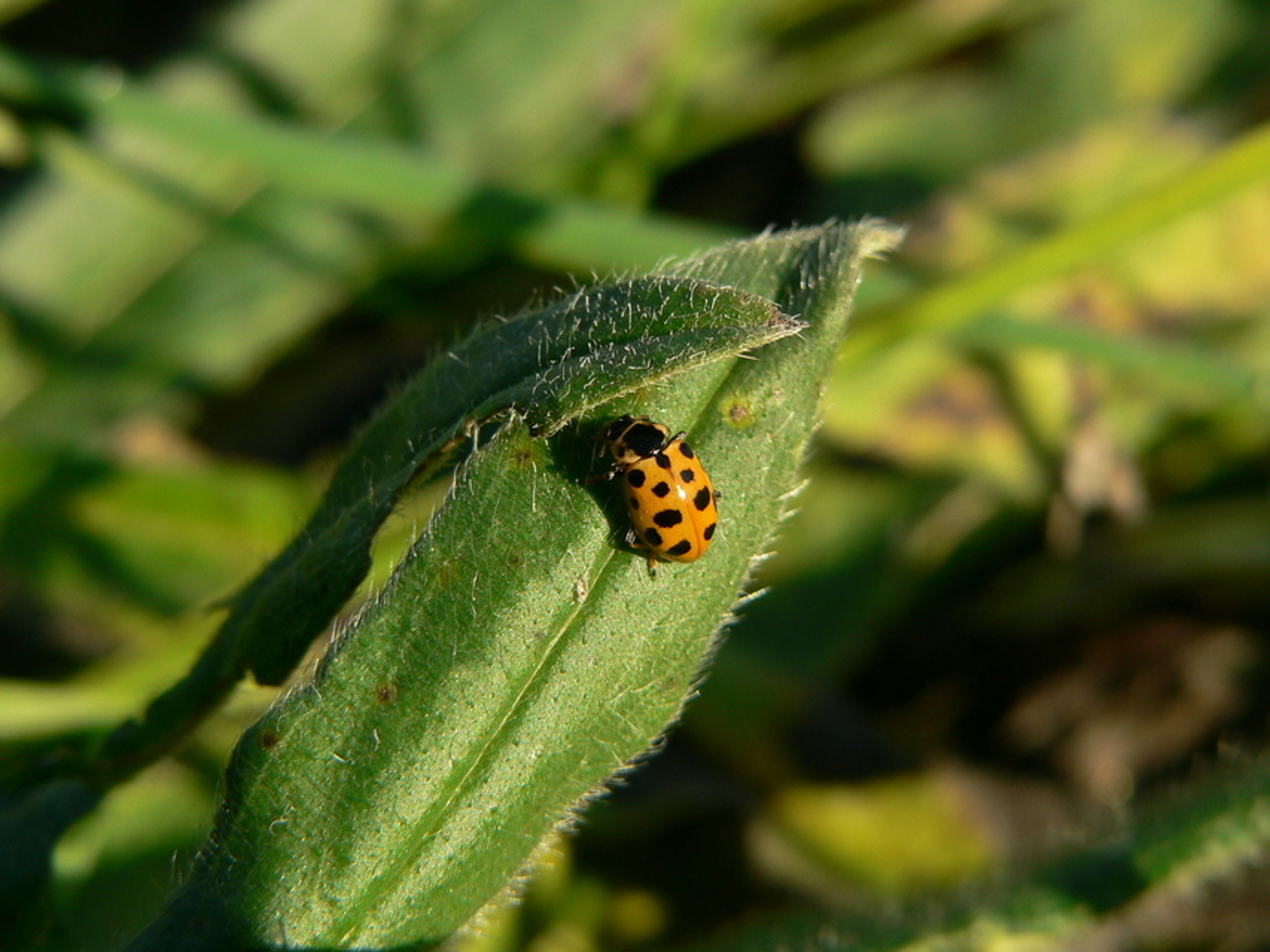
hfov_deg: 21.5
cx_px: 635
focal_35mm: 91
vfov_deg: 16.2
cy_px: 476
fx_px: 3339
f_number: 4
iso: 80
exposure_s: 1/400
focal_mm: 15.1
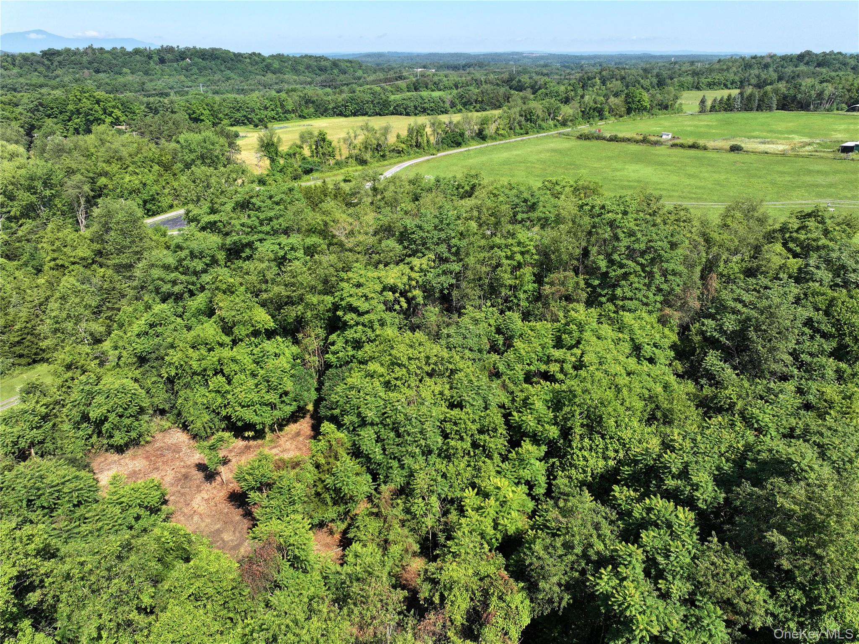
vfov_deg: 56.8
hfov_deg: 71.6
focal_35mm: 24
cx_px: 430
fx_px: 595
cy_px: 322
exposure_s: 1/1250
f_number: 2.8
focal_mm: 12.29
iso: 100
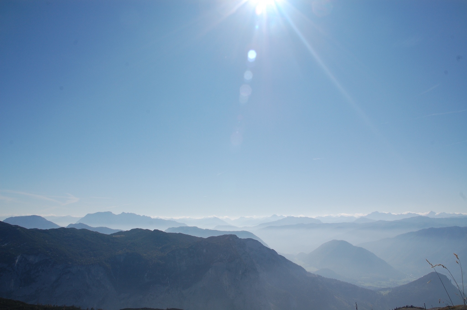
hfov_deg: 67.4
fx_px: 350
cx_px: 234
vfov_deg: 47.9
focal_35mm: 27
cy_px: 155
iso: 200
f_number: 11
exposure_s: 1/500
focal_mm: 18
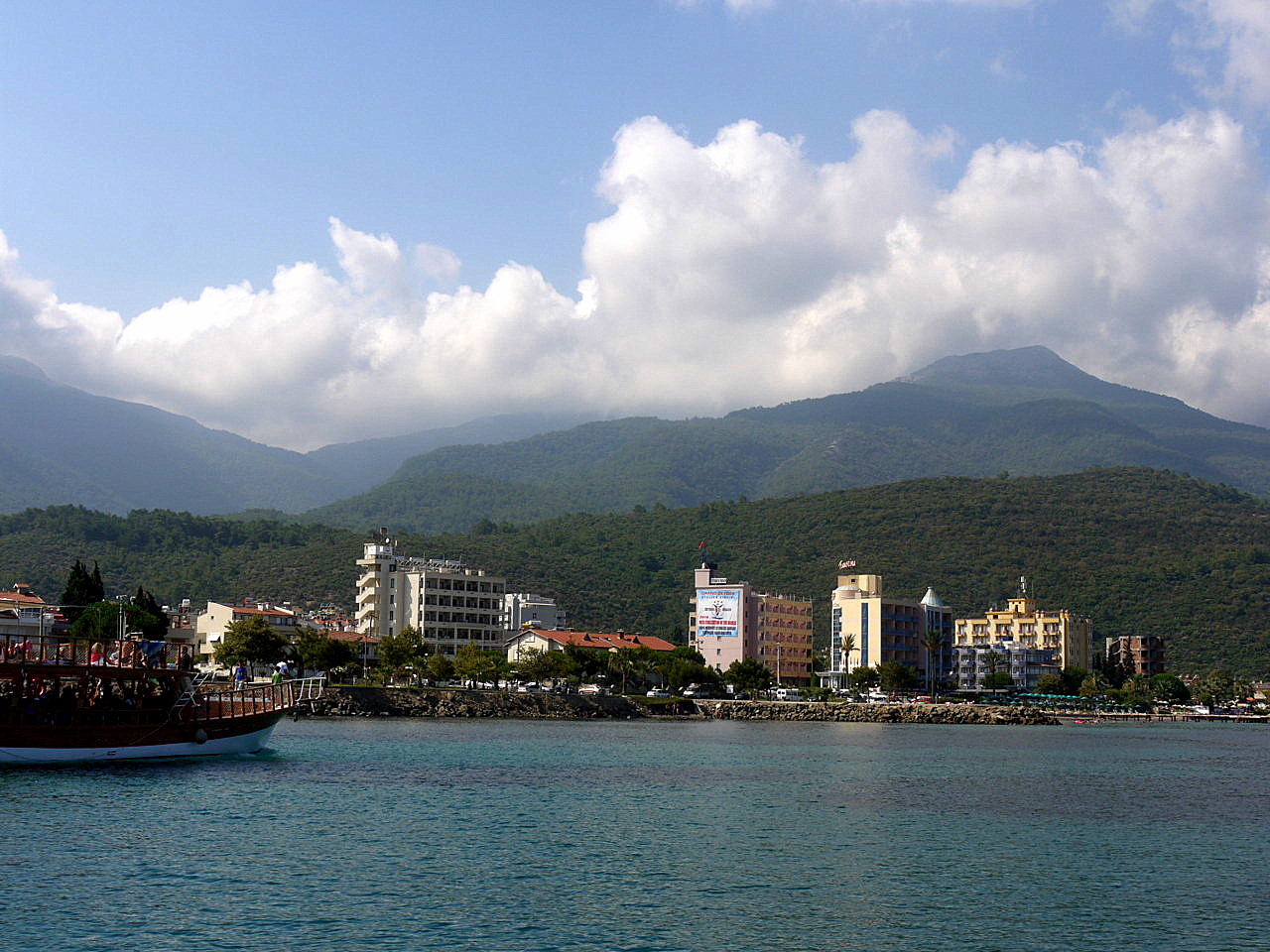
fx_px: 1834
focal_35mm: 50
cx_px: 635
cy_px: 476
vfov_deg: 29.1
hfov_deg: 38.2
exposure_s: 1/320
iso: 100
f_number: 10
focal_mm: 25
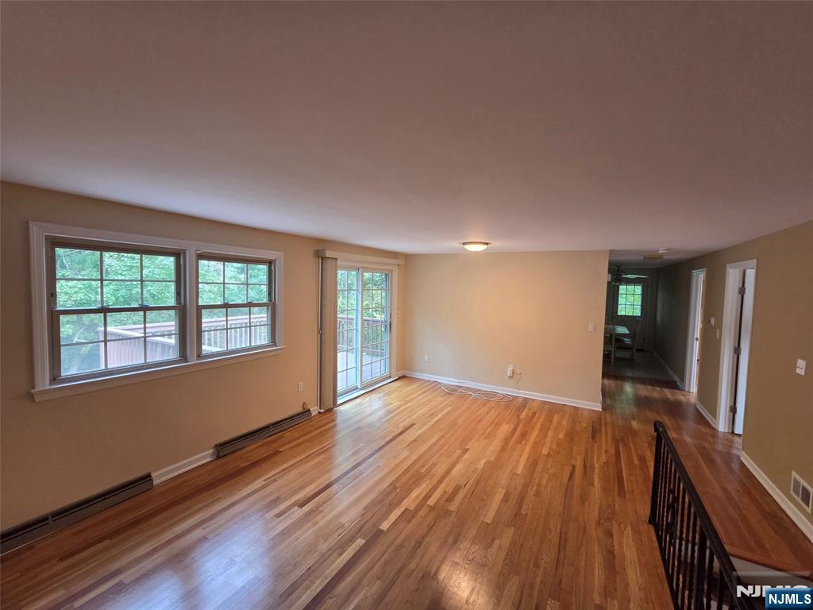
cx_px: 406
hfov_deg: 106.2
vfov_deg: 89.9
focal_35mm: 13
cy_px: 305
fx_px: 305
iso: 250
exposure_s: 1/60.2
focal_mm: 2.2
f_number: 2.2
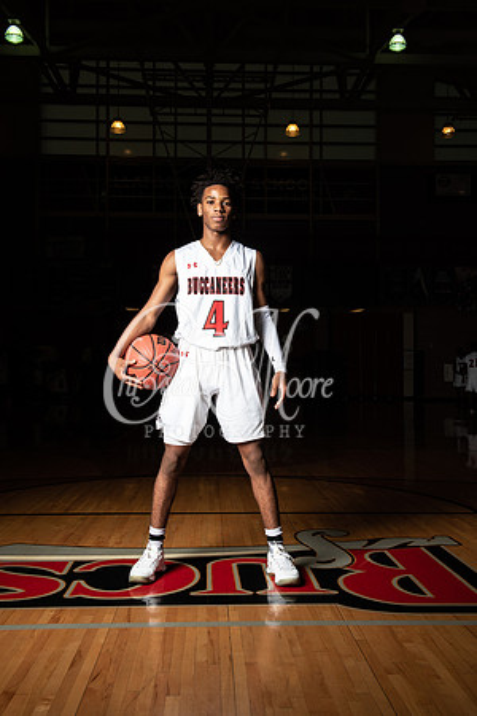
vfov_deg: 53.1
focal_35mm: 36
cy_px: 358
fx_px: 715
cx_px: 238
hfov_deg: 36.9
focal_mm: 36
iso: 320
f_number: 14
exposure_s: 1/200
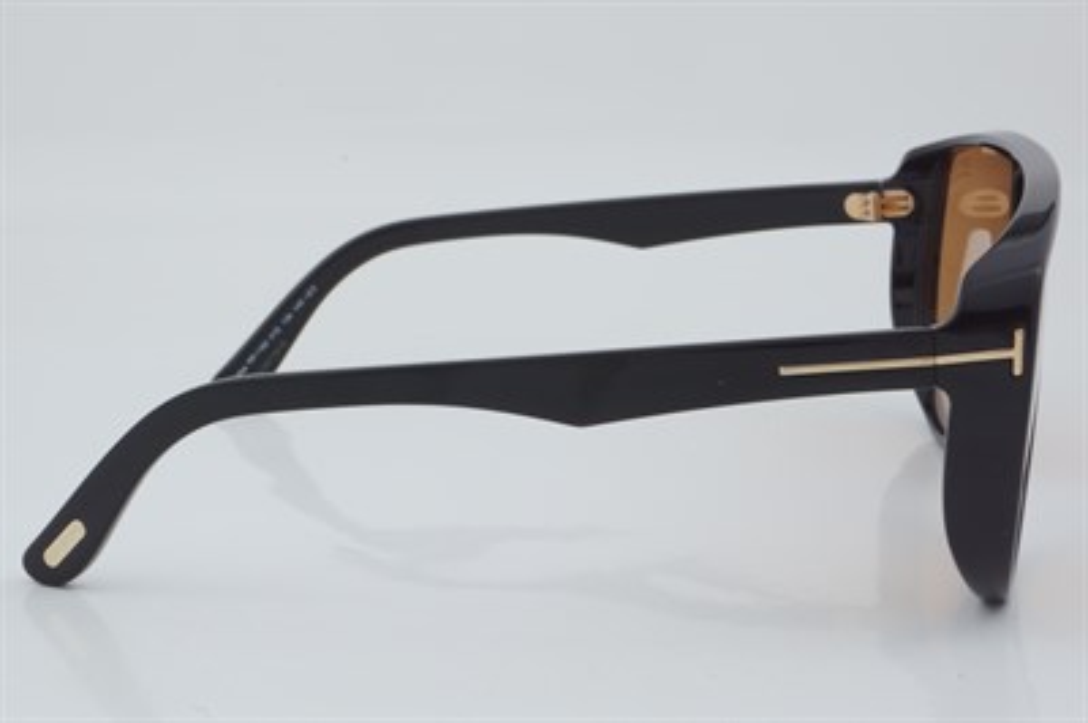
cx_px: 544
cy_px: 362
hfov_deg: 27.0
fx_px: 2265
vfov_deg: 18.2
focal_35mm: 75
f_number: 29
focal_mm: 50
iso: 100
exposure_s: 1/4
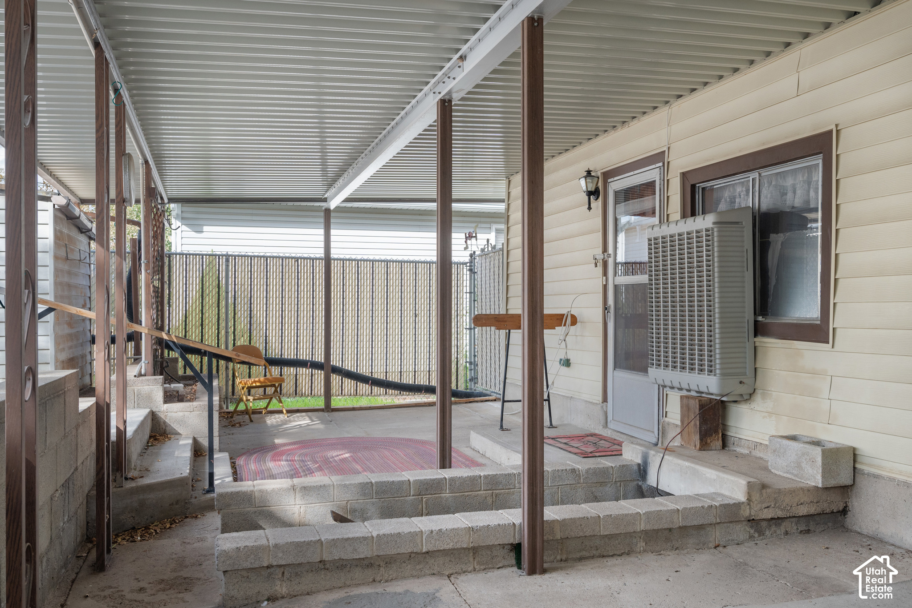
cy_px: 304
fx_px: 760
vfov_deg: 43.6
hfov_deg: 61.9
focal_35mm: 30
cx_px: 456
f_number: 8
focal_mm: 30
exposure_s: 1/125
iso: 800
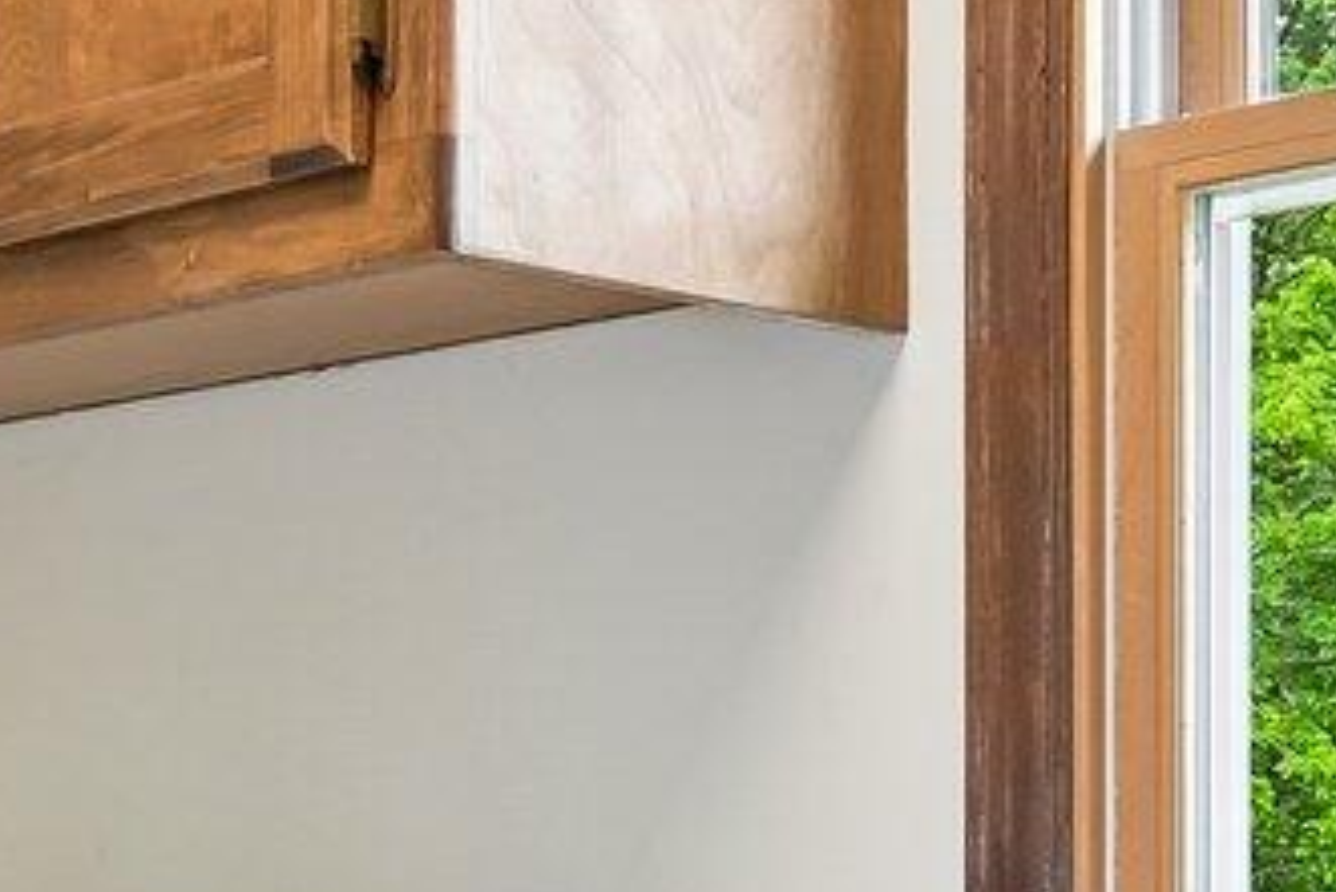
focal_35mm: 102
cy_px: 987
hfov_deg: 19.9
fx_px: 3790
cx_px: 856
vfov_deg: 13.2
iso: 110
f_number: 8
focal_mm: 16.5
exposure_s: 1/15
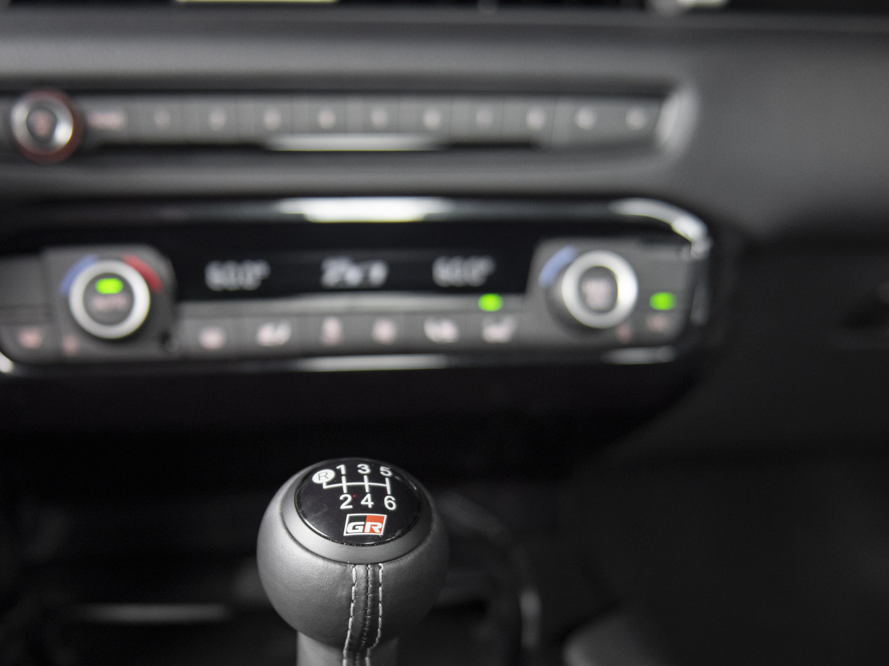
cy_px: 505
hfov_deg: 35.5
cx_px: 375
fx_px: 1387
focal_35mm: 54
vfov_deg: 26.7
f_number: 2.8
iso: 1000
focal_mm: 31
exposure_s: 1/60
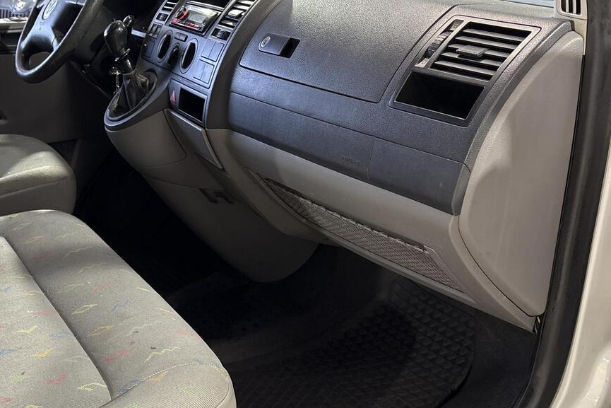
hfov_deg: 42.3
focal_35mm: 45
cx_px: 158
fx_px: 764
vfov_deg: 29.7
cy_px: 270
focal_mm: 5.96
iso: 160
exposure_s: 1/50
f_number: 1.6
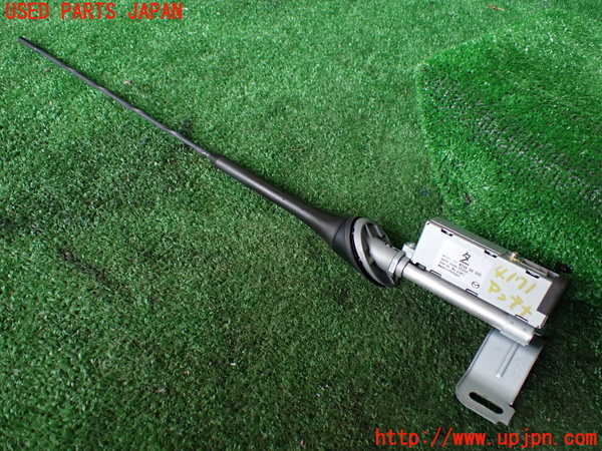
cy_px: 226
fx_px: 522
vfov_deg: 46.8
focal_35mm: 30
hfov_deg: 60.0
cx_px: 301
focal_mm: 5.4
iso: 250
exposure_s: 1/125
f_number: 2.3
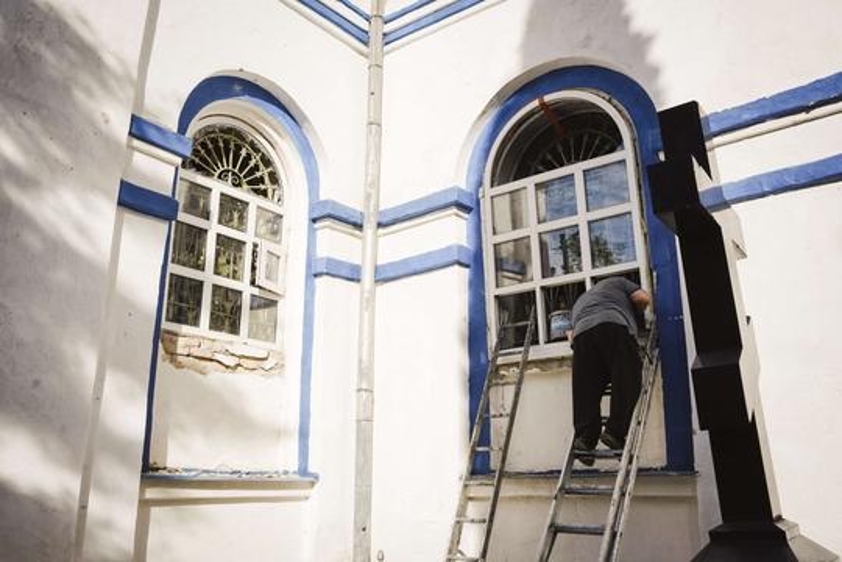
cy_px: 281
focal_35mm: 30
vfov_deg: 43.1
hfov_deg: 61.3
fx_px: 711
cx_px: 421
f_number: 8
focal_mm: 30.4
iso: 100
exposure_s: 1/400
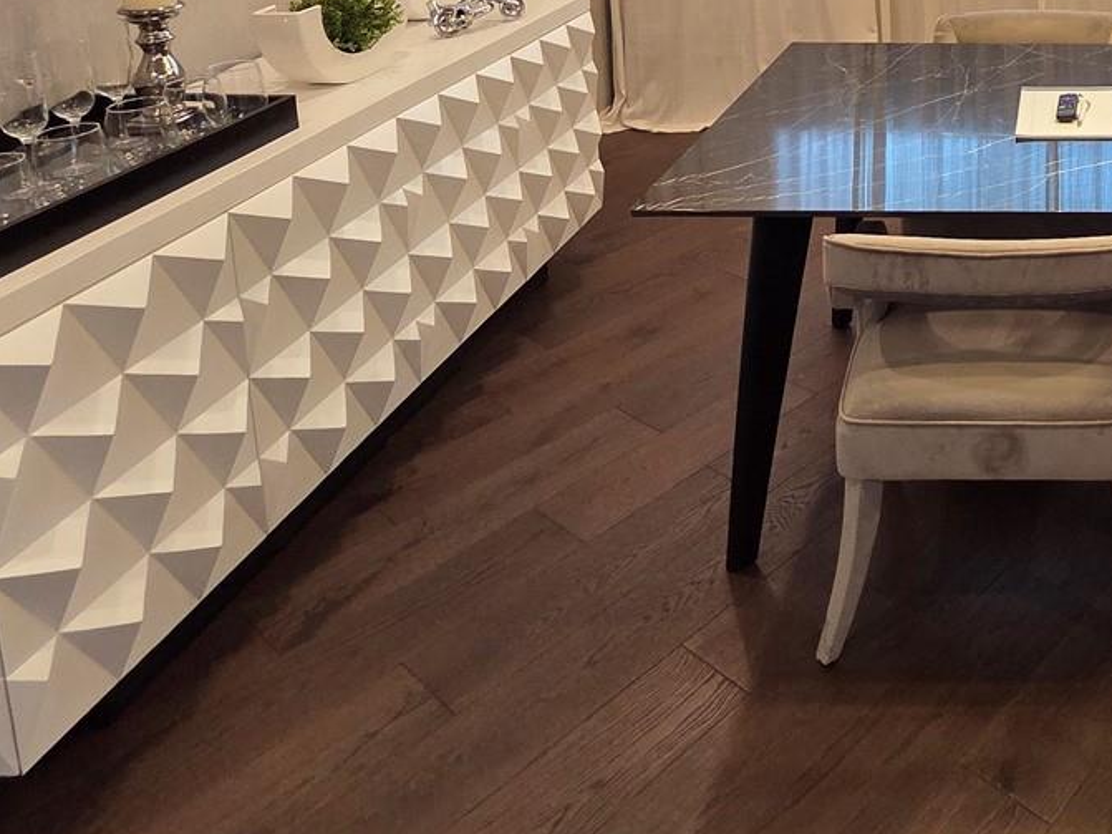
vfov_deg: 37.6
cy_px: -93
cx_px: 1110
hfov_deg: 48.2
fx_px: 996
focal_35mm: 31
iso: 320
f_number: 2.2
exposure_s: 1/60
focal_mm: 2.2
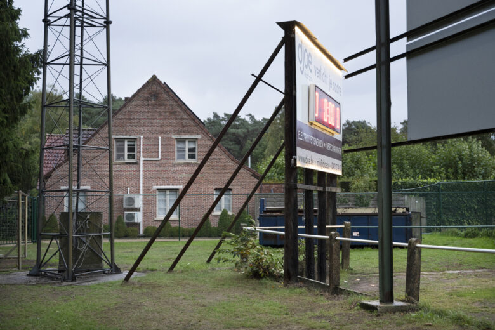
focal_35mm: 52
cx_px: 248
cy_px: 165
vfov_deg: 26.0
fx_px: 715
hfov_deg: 38.2
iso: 1600
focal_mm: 52
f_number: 3.2
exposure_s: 1/125
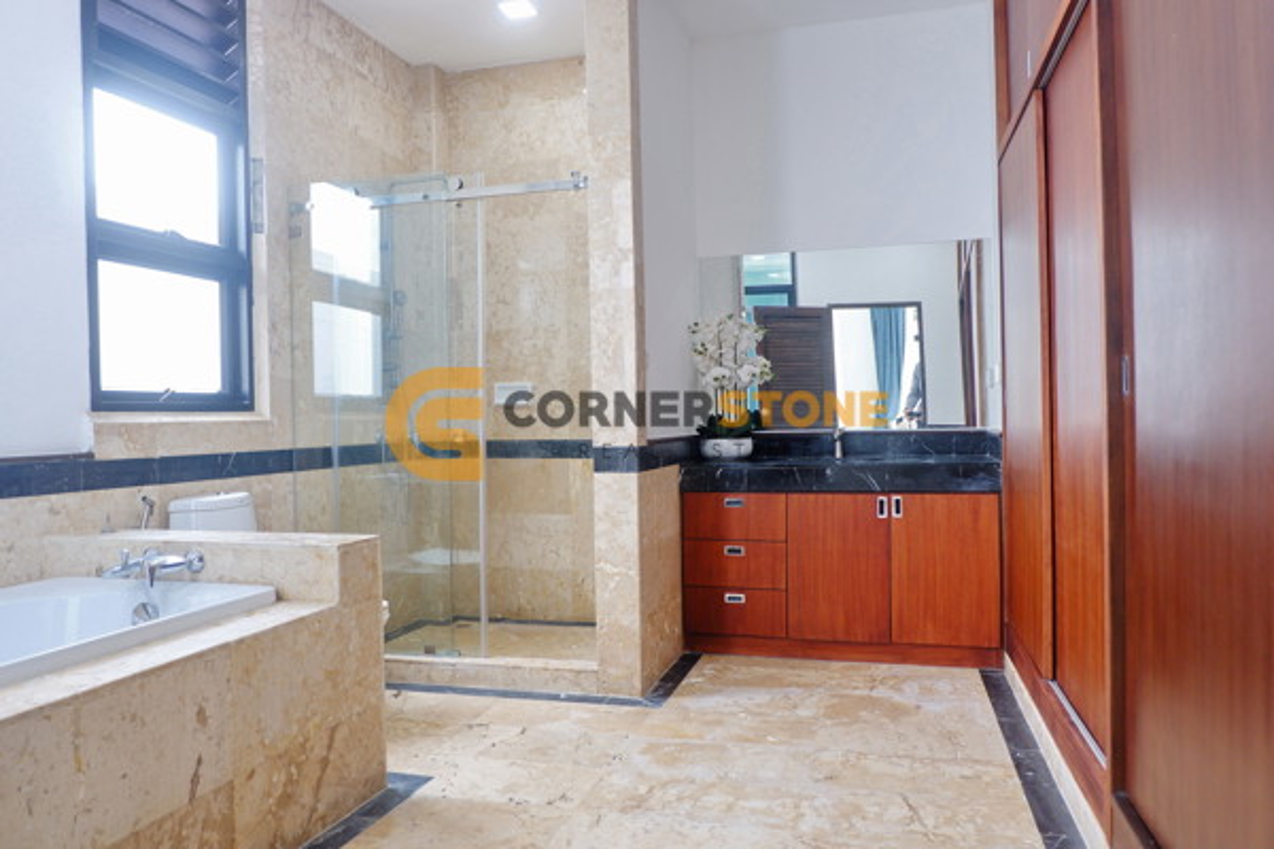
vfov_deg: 53.1
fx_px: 849
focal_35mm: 24
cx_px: 637
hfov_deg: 73.7
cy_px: 424
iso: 200
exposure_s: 1/45
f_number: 3.5
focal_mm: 16
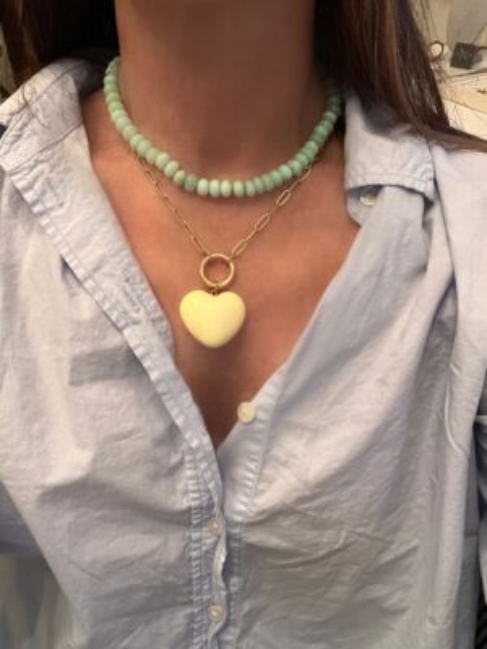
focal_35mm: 30
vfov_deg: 60.0
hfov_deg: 46.8
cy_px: 324
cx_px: 244
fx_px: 563
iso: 320
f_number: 2.2
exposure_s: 1/40
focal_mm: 2.71
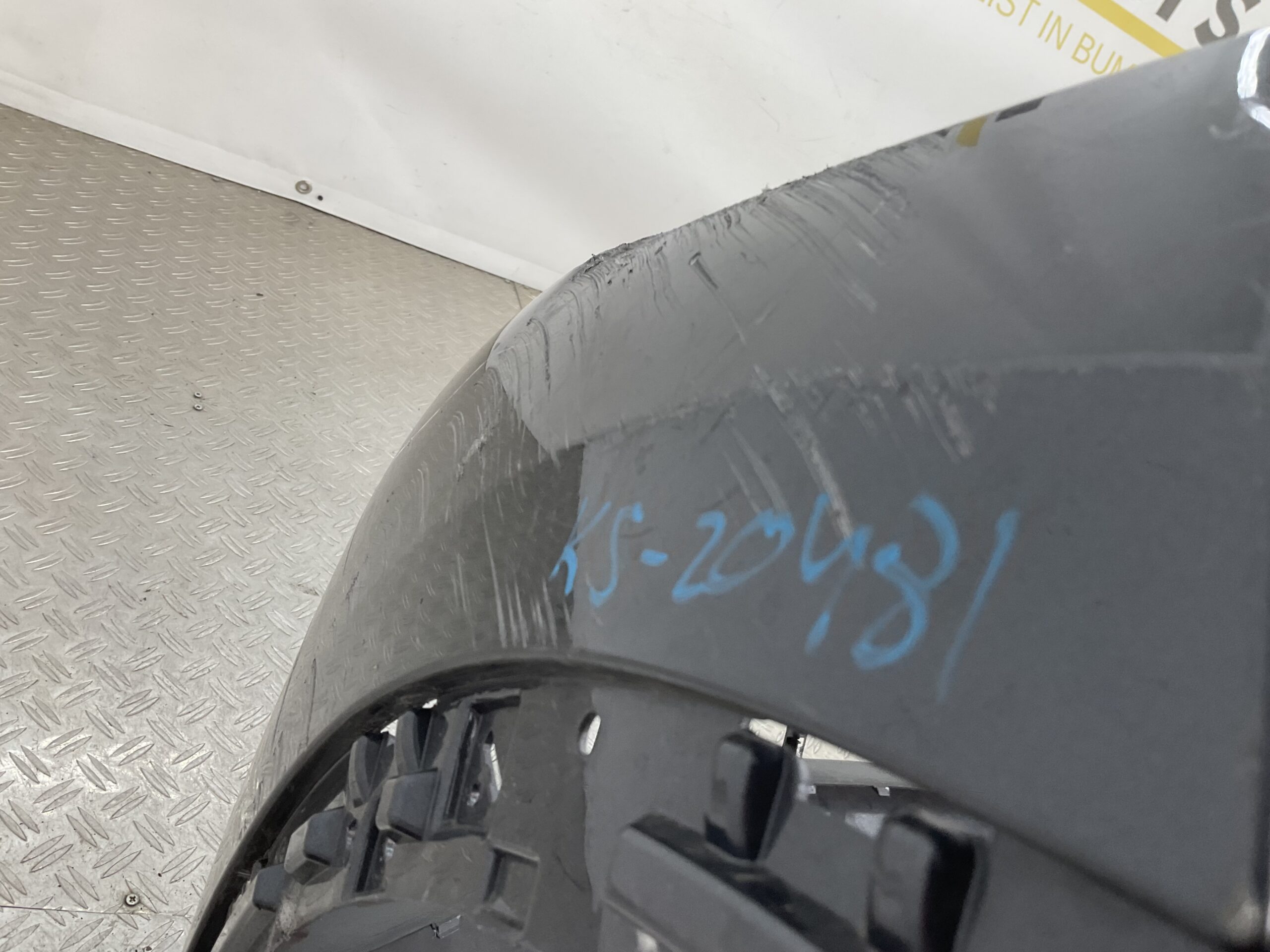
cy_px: 476
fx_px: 1064
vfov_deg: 48.2
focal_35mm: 29
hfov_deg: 61.7
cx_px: 635
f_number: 1.8
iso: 40
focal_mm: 3
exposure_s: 1/120
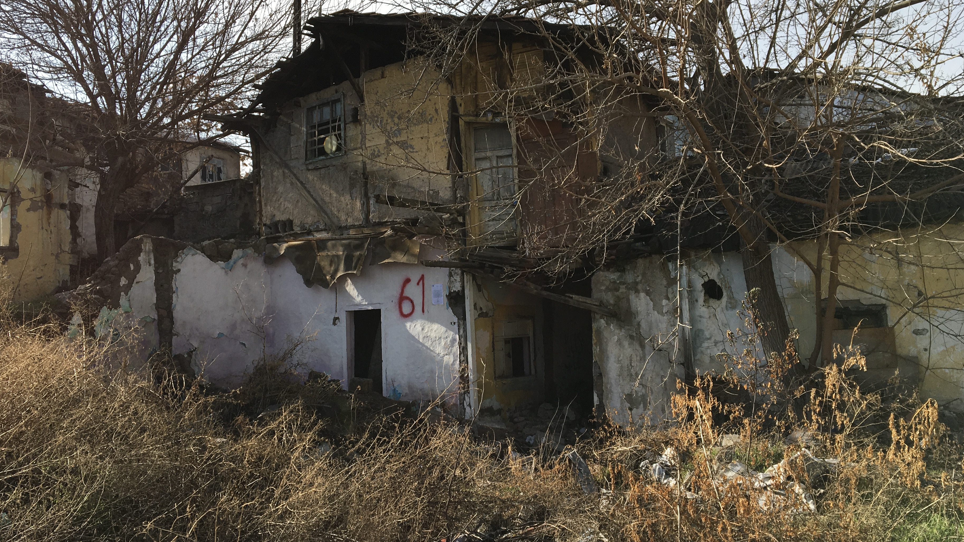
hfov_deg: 56.6
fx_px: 895
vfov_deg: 33.7
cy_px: 283
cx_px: 457
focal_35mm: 35
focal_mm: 4.15
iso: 25
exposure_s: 1/1131
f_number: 2.2
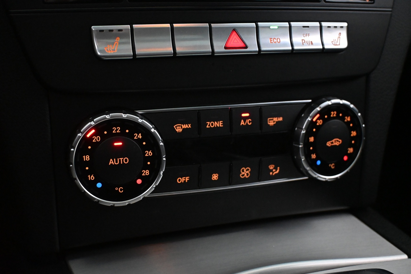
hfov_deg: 45.0
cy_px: 137
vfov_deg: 30.8
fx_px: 497
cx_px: 206
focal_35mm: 44
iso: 8000
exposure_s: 1/60
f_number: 4.8
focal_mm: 29
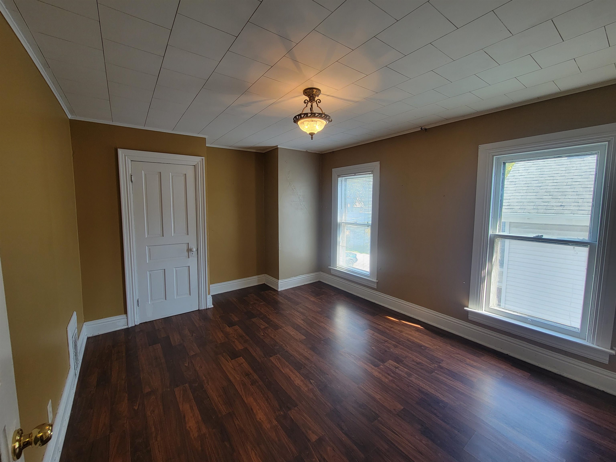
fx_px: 231
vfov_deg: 89.9
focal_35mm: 13
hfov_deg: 106.2
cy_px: 231
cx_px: 308
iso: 80
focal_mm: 2.2
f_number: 2.2
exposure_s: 1/60
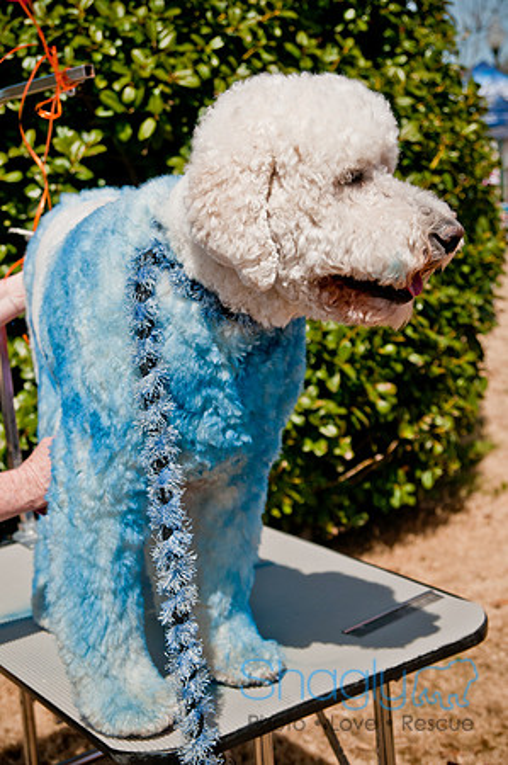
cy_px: 382
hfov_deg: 23.7
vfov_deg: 35.1
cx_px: 254
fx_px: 1209
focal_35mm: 57
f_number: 4.5
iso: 400
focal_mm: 38
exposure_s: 1/4000
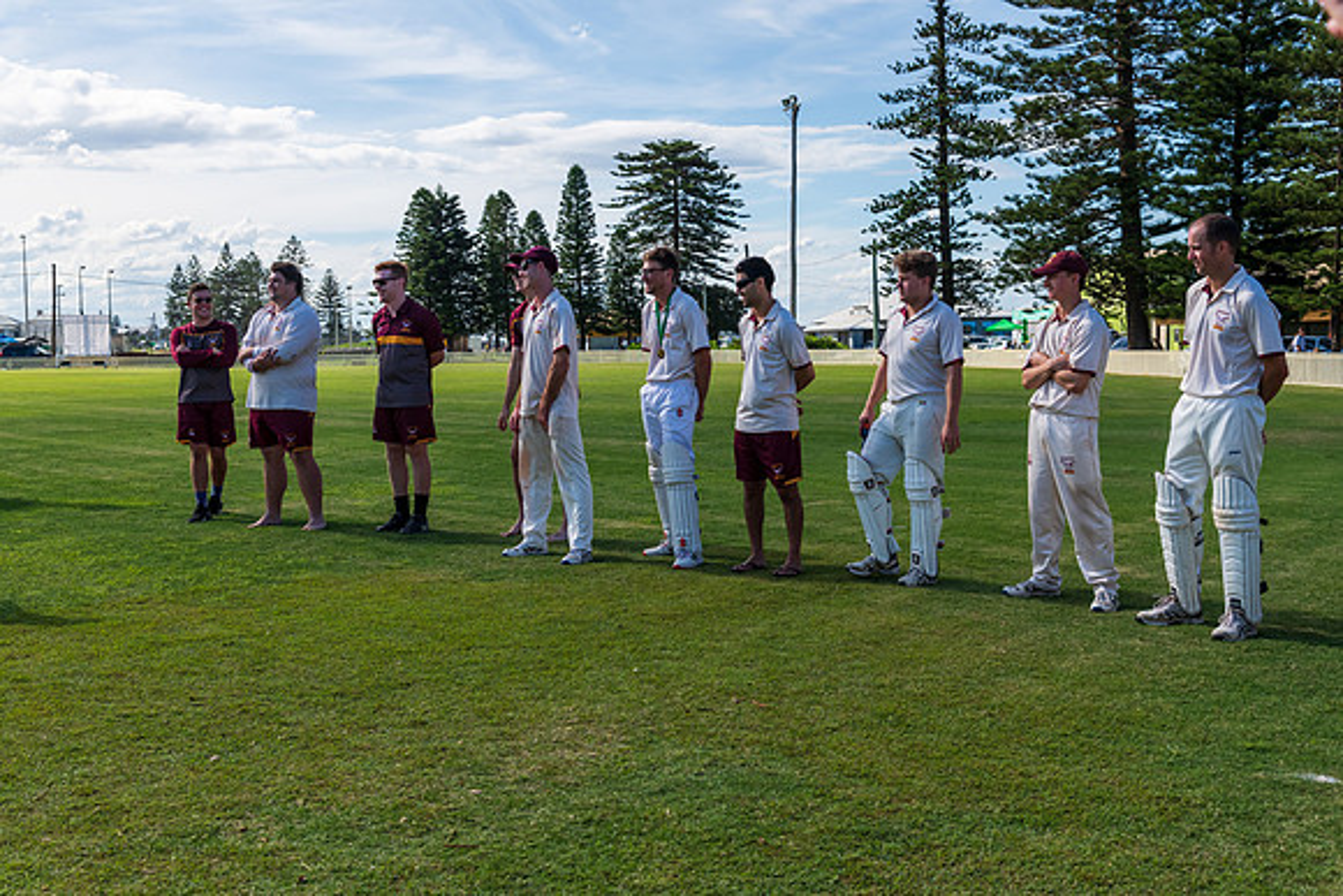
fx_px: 1493
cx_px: 672
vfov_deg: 33.4
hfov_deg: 48.4
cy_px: 448
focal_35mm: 40
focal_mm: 40
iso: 400
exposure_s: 1/2000
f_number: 6.3
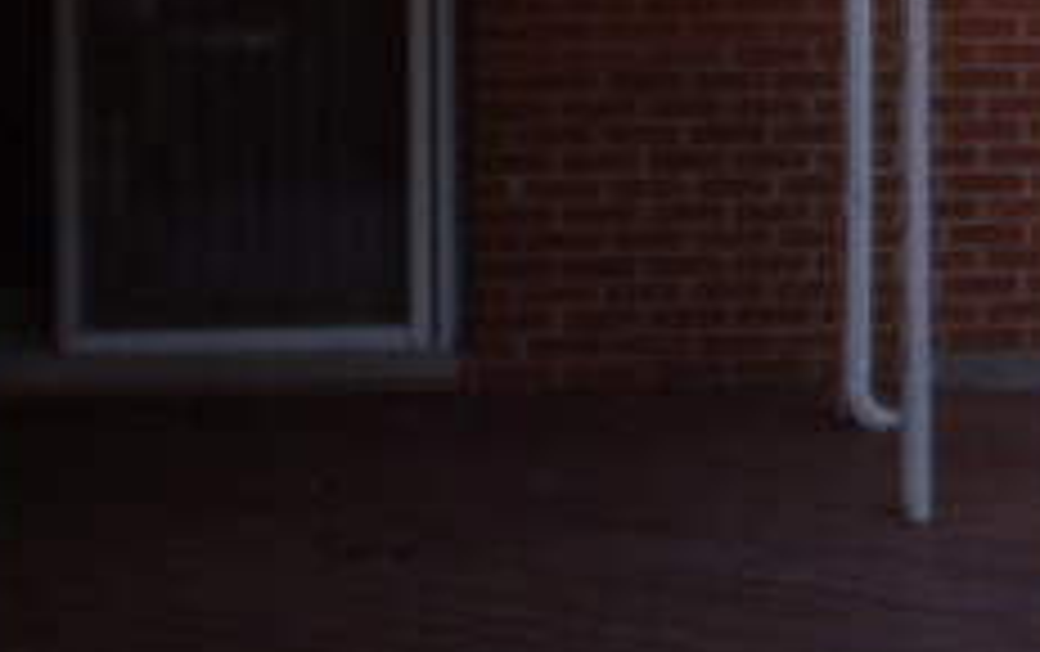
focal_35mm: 169
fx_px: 4796
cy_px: 36
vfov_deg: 7.8
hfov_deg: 11.7
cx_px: 1679
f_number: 3.1
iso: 64
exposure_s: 1/640
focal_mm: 6.3
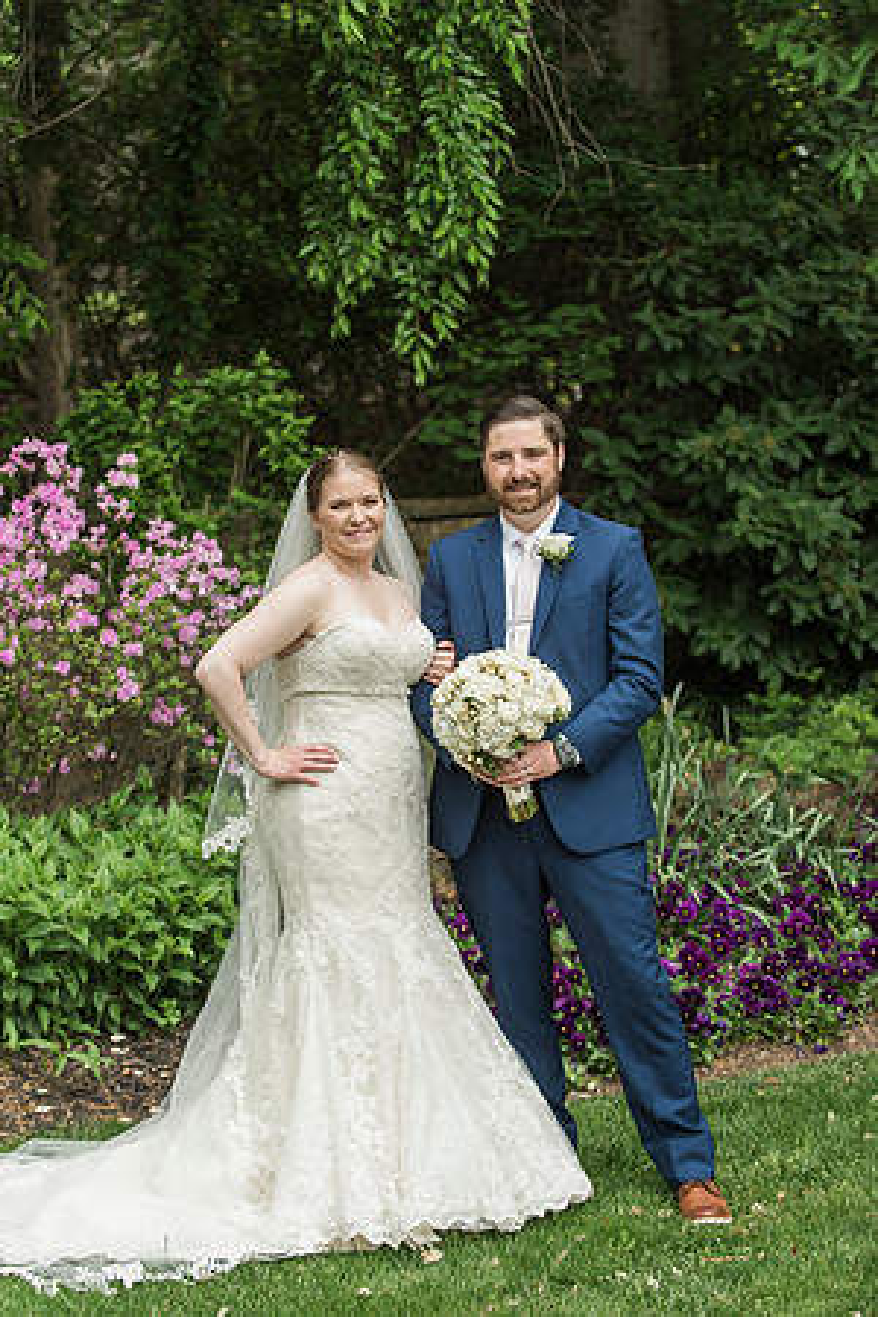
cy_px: 658
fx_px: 3000
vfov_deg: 24.8
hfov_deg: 16.7
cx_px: 439
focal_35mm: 82
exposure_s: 1/400
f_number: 4
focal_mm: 82
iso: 500
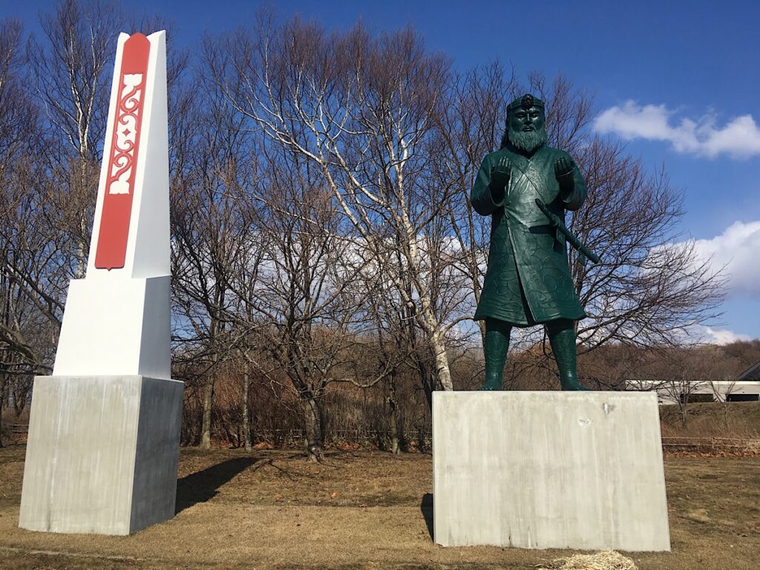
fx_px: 637
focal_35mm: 29
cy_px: 285
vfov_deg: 48.2
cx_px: 380
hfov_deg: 61.7
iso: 25
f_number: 2.2
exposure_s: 1/2481
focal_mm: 4.15
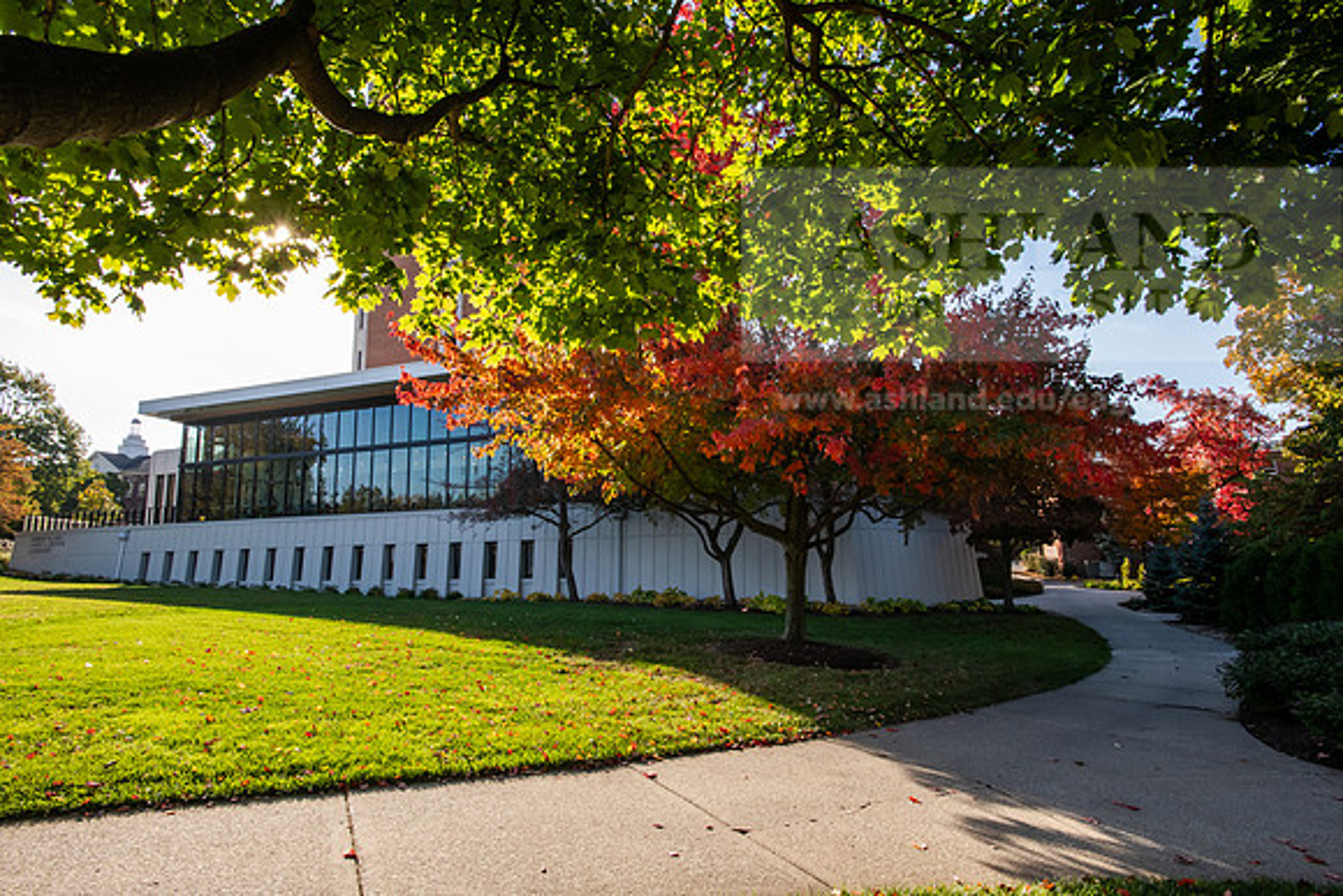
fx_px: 746
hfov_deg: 84.0
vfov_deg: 62.0
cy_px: 448
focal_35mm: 20
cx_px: 672
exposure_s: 1/125
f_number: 18
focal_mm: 20
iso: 800
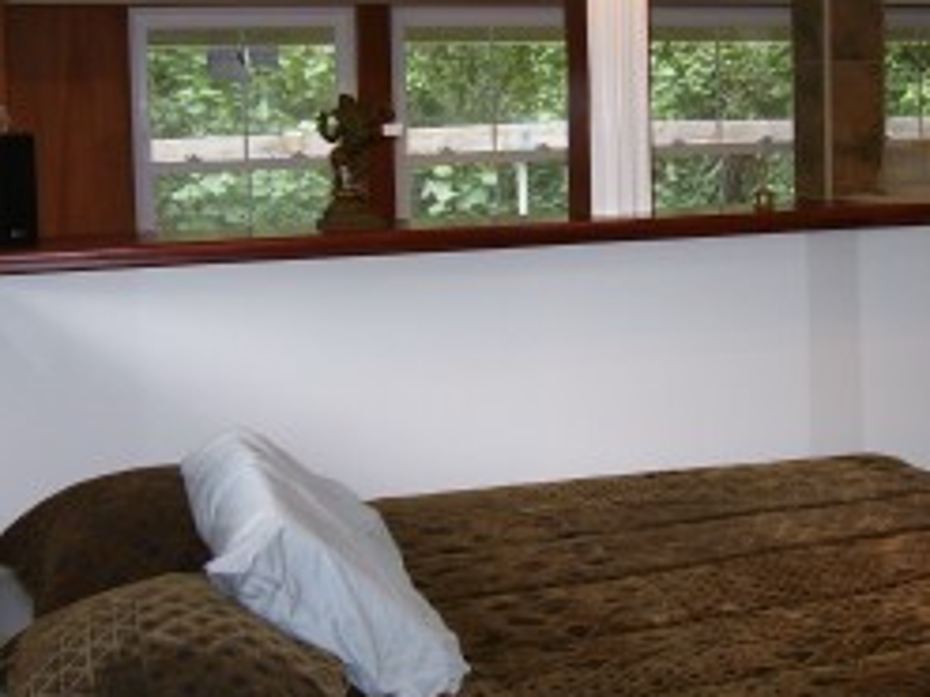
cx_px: 569
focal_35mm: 55
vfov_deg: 26.5
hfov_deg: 34.8
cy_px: 260
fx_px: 1477
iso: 80
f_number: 2.7
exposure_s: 1/60
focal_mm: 5.6
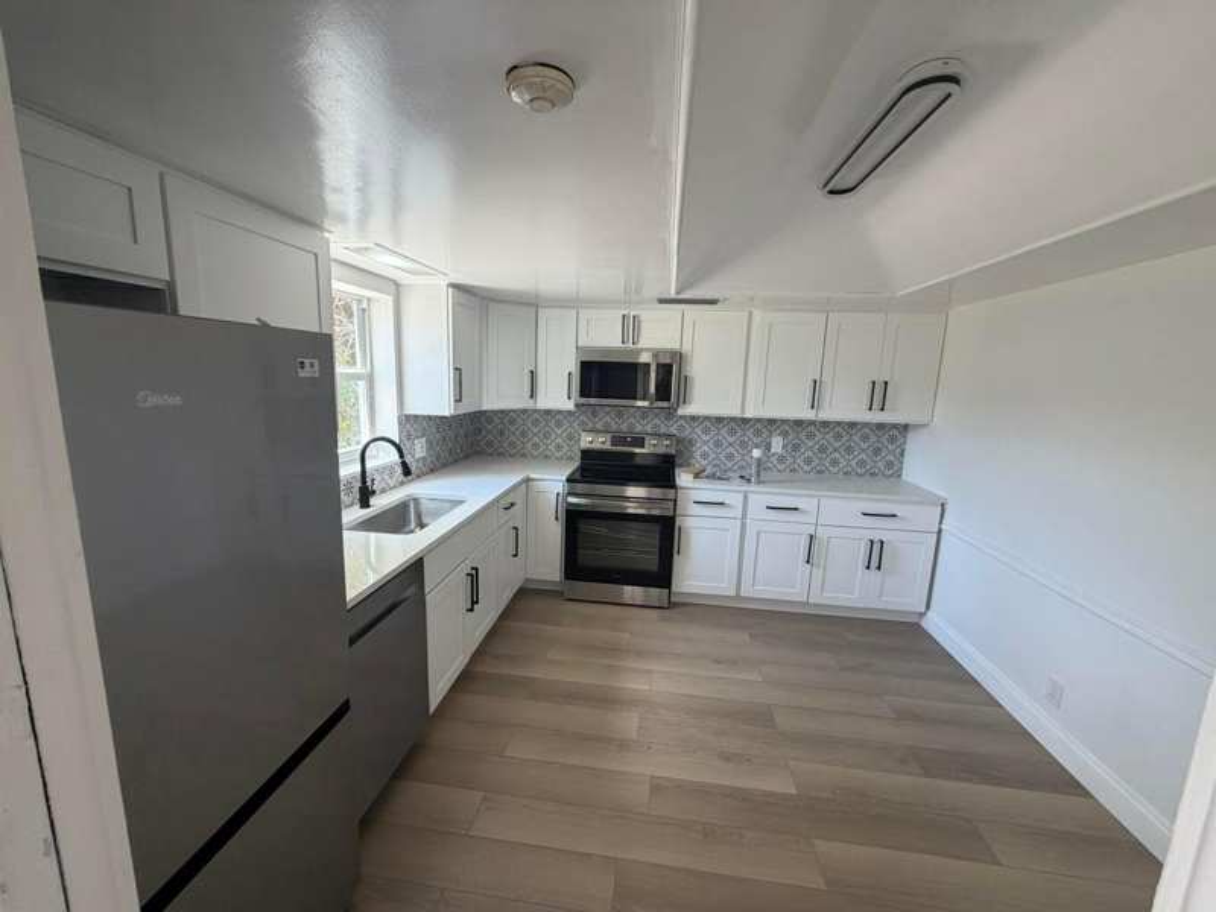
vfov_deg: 85.7
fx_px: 492
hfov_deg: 102.1
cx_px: 608
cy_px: 456
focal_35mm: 14
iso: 125
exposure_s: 1/121
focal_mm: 2.22
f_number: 2.2
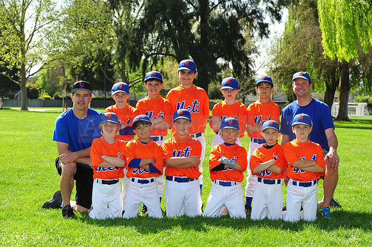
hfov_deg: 25.4
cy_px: 124
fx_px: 826
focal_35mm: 80
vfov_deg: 17.0
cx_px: 186
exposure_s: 1/250
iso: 200
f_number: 8
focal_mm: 80
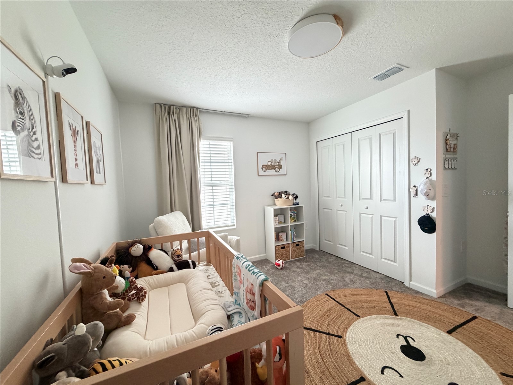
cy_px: 192
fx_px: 207
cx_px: 256
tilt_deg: -2.5
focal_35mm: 14
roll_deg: +2.9
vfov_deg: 85.7
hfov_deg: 102.1
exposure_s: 1/60
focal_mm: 2.22
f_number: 2.2
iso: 500
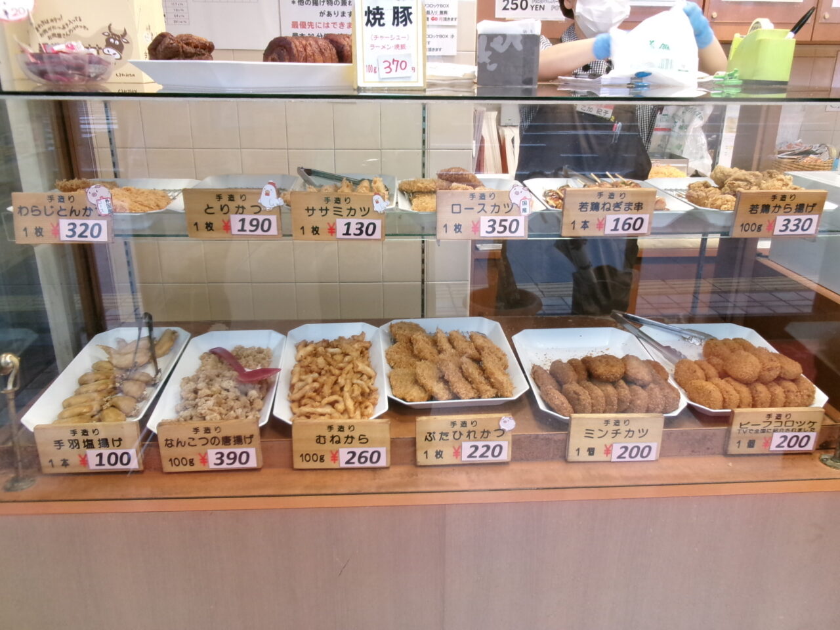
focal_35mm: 28
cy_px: 315
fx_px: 679
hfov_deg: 63.4
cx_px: 420
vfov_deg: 49.7
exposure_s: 1/34
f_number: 3.9
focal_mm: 5.1
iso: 264
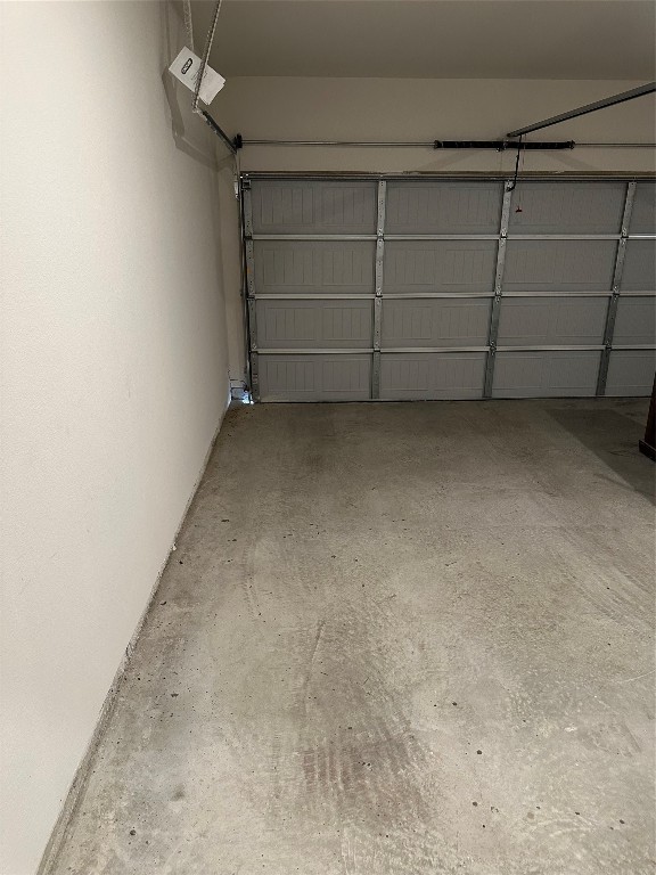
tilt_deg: -20.0
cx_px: 328
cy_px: 438
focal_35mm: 24
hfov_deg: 56.8
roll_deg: -0.4
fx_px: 606
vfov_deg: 71.6
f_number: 1.78
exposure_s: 1/60
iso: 320
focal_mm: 6.86
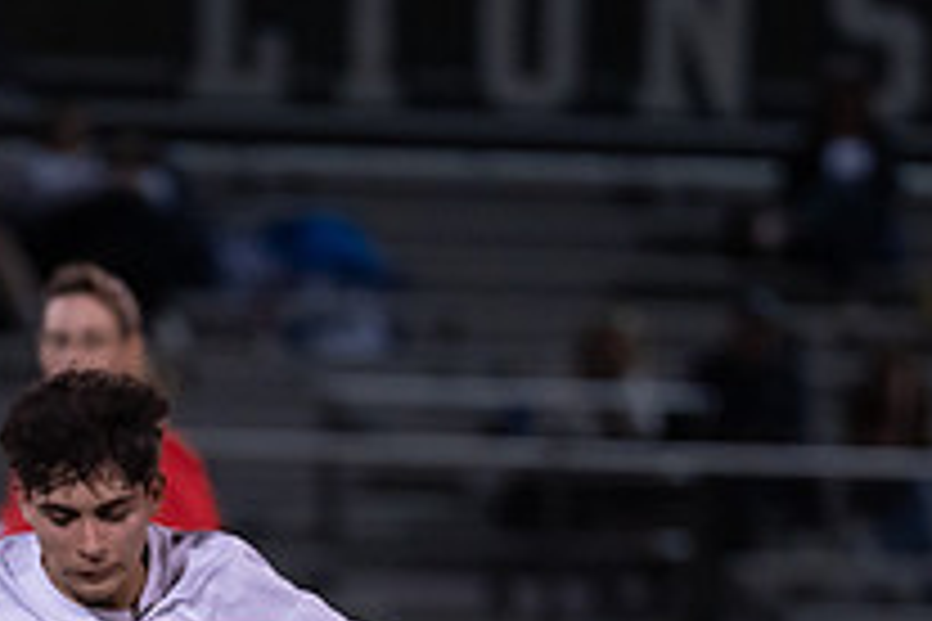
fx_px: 19648
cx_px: -53
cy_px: 1001
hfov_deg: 2.7
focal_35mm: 759
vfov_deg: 1.8
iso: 2000
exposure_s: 1/1000
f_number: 2.8
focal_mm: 200
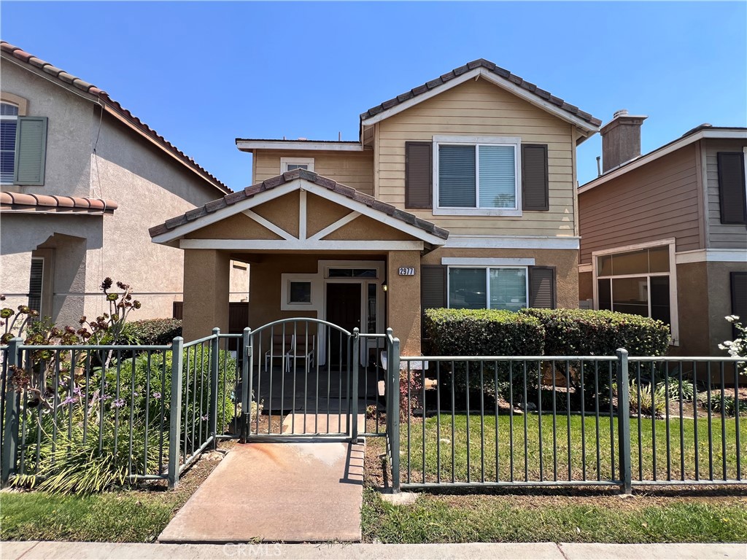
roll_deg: -0.3
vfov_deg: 89.9
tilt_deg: +2.4
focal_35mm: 13
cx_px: 374
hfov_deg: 106.2
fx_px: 281
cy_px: 280
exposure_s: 1/602
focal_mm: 1.57
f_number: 1.8
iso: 32
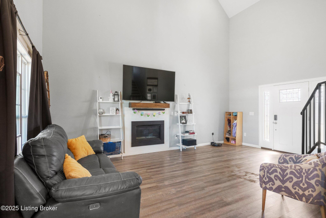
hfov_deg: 86.9
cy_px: 109
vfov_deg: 64.6
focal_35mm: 19
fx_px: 172
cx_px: 163
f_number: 7.1
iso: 2000
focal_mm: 19
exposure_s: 1/6
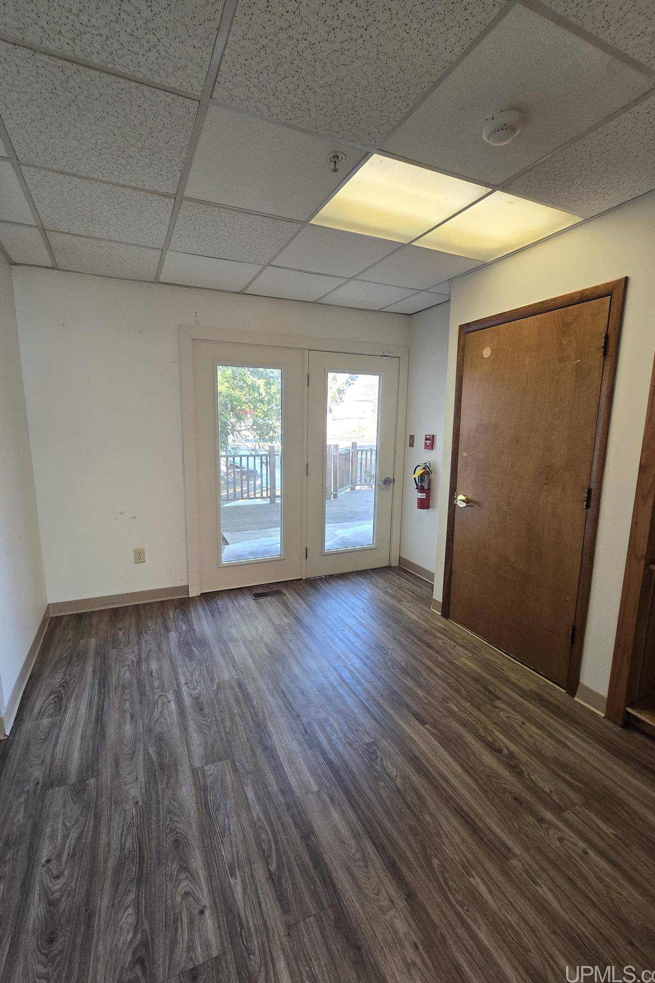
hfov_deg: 81.1
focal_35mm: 14
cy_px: 487
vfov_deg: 104.3
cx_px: 306
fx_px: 382
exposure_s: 1/60
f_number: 2.2
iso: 100
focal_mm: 2.2
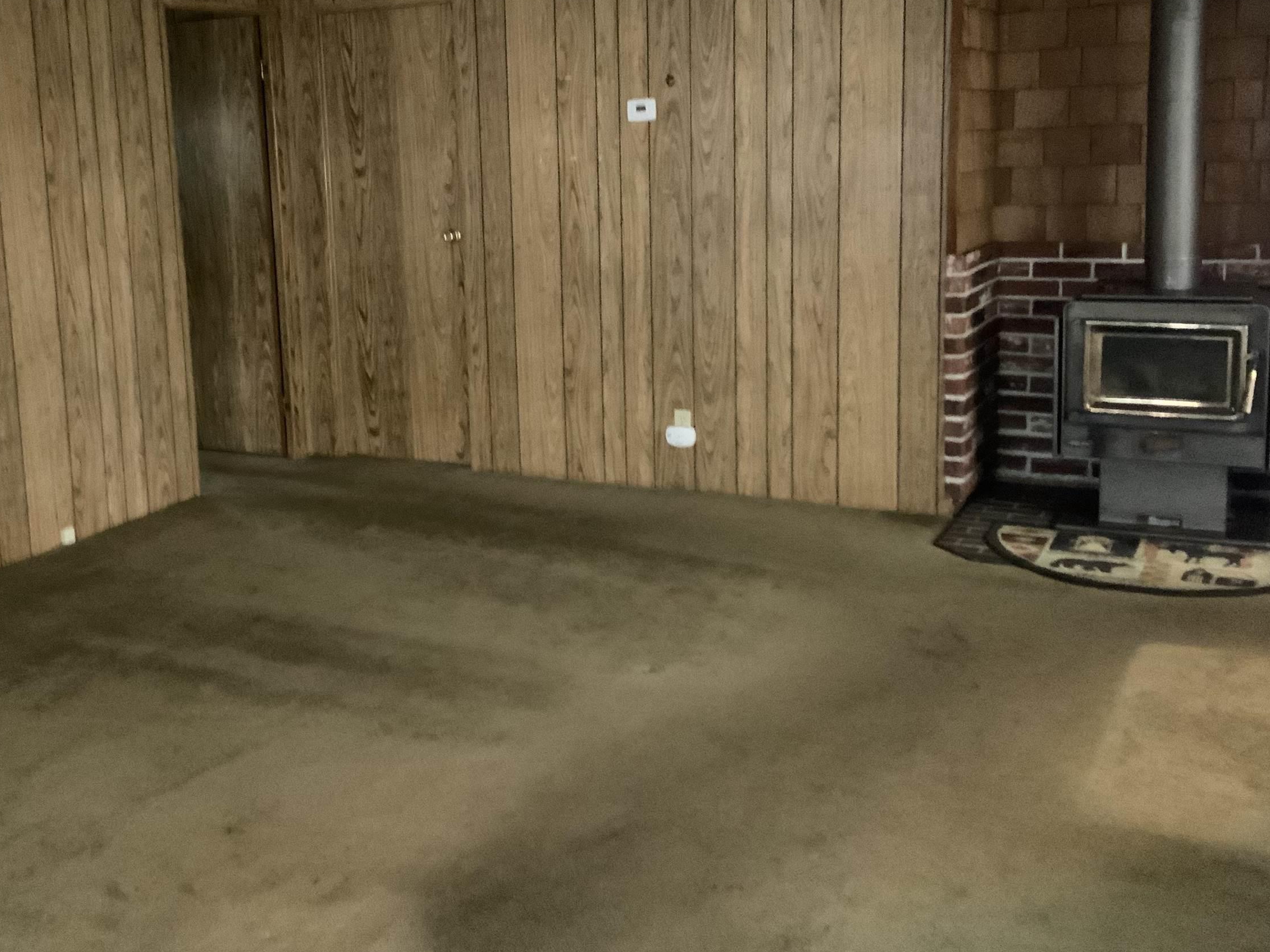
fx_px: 1467
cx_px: 460
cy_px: 367
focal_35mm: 40
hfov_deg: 46.3
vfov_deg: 35.8
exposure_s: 1/20
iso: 500
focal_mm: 3
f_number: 1.8
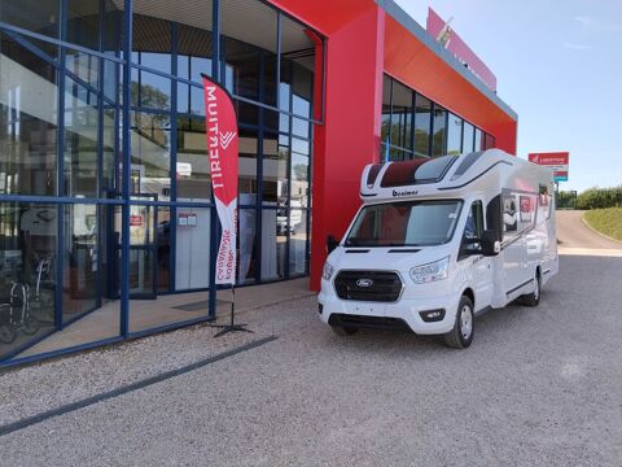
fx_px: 521
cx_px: 311
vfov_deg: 48.2
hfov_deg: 61.7
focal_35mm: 29
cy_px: 234
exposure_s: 1/912
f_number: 1.8
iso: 50
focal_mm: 3.96
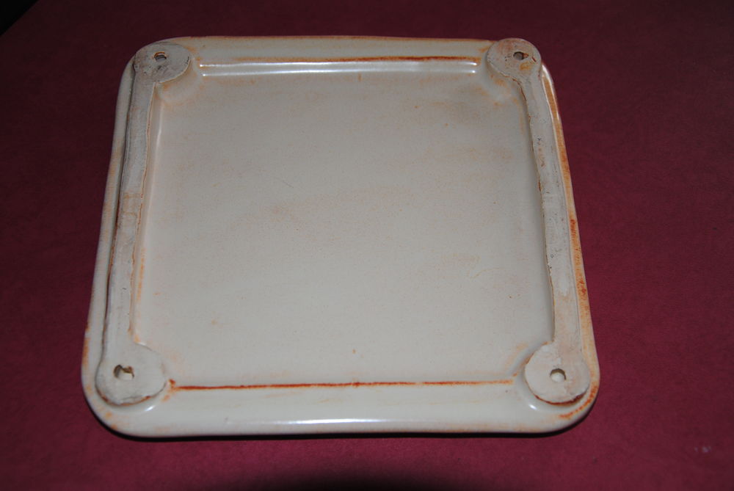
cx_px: 367
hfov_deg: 35.0
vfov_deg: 23.8
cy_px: 246
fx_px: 1163
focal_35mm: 57
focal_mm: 38
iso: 200
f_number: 4.5
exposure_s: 1/60
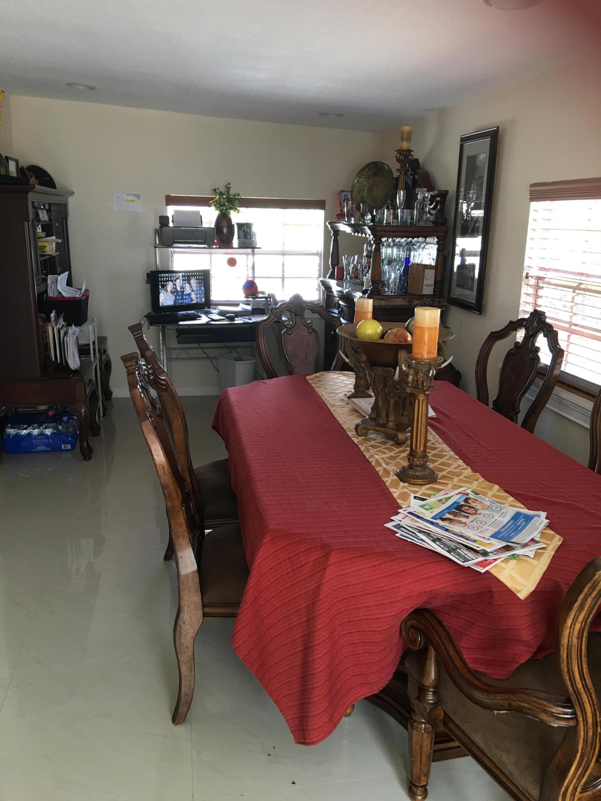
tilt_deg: -14.5
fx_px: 671
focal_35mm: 29
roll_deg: -1.2
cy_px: 400
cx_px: 300
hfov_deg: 48.2
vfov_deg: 61.7
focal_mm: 4.15
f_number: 2.2
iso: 25
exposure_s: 1/15
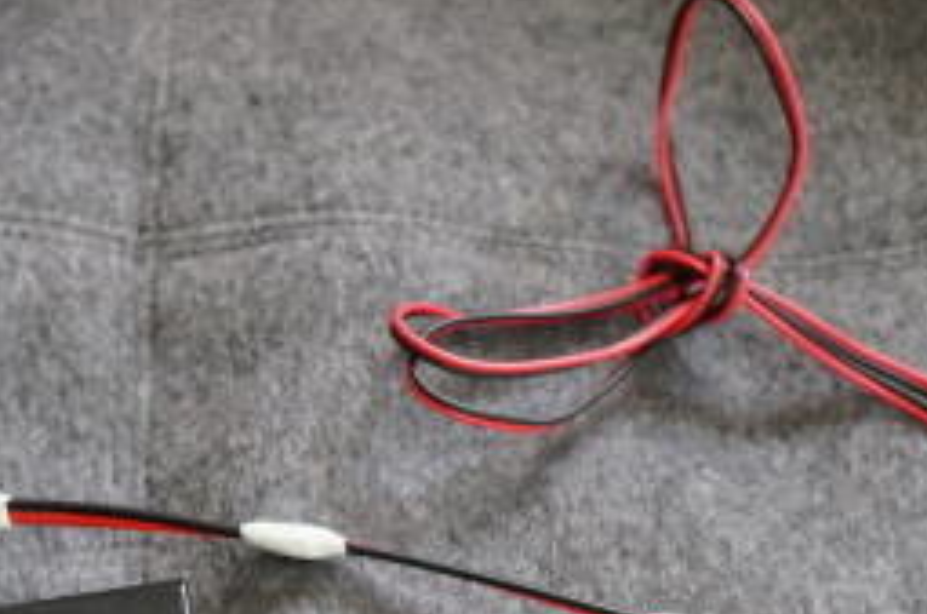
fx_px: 2904
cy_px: 674
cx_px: 138
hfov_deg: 17.9
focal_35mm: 113
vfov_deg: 11.9
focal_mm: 30
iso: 1600
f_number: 4.5
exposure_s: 1/80
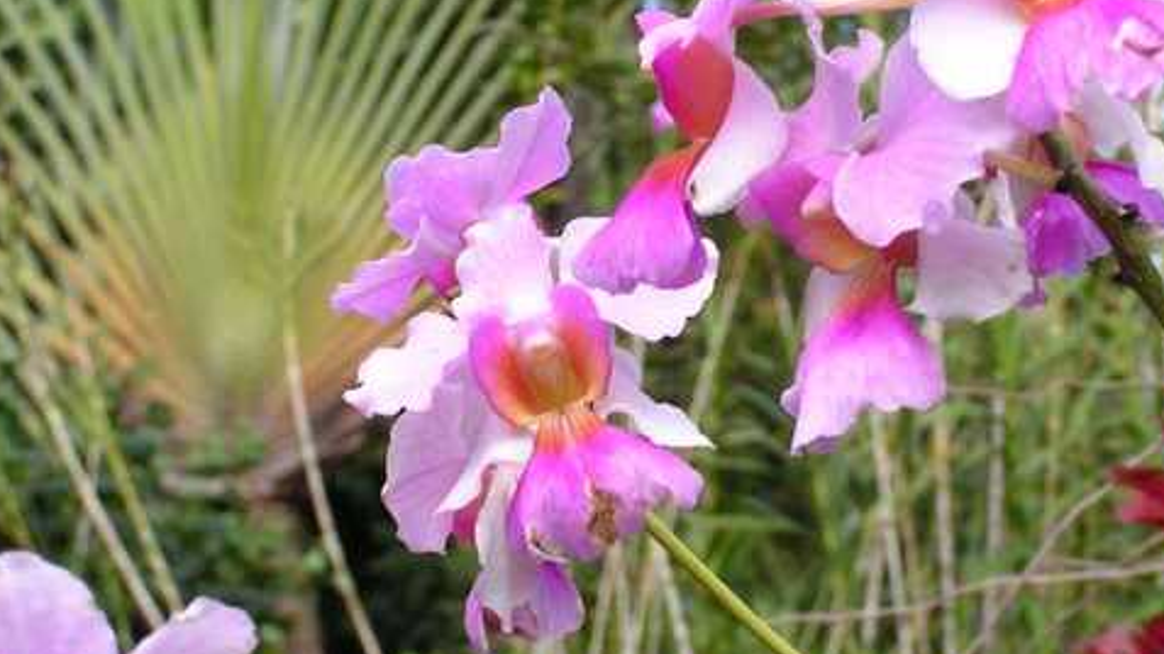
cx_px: 732
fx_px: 4104
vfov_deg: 9.1
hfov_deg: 16.1
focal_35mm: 133
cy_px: 220
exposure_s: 1/200
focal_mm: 13.9
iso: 50
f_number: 5
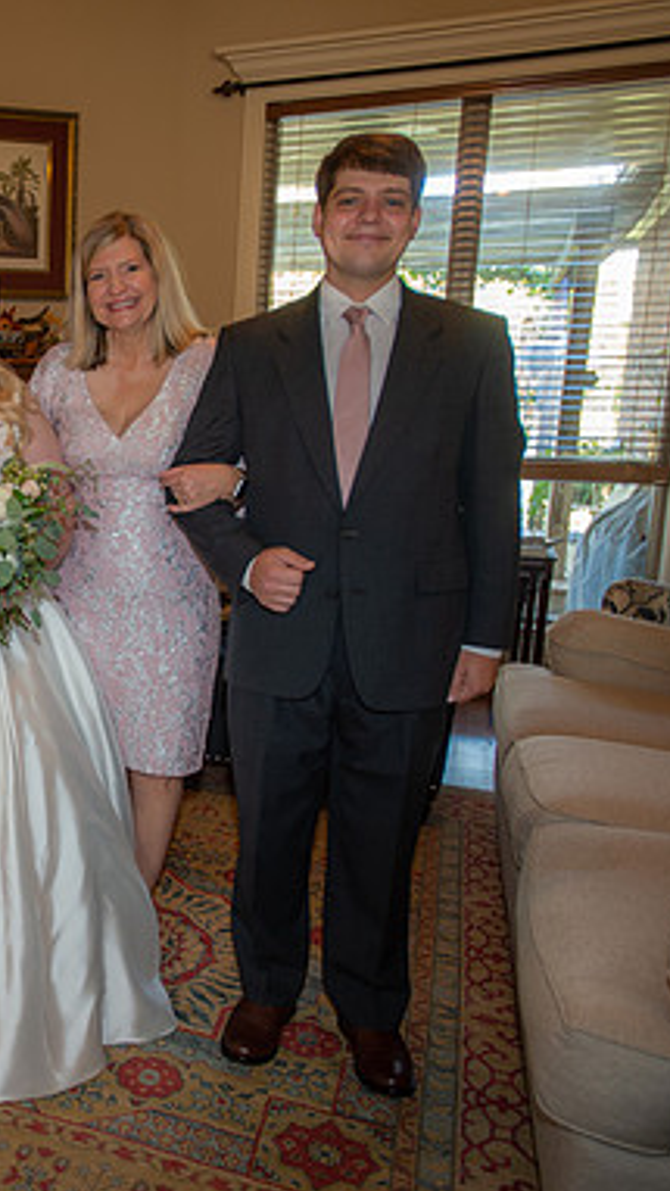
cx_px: -53
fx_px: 1105
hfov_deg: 30.5
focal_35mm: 35
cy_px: 599
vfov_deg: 56.6
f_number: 2.8
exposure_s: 1/60
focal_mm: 22
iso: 640
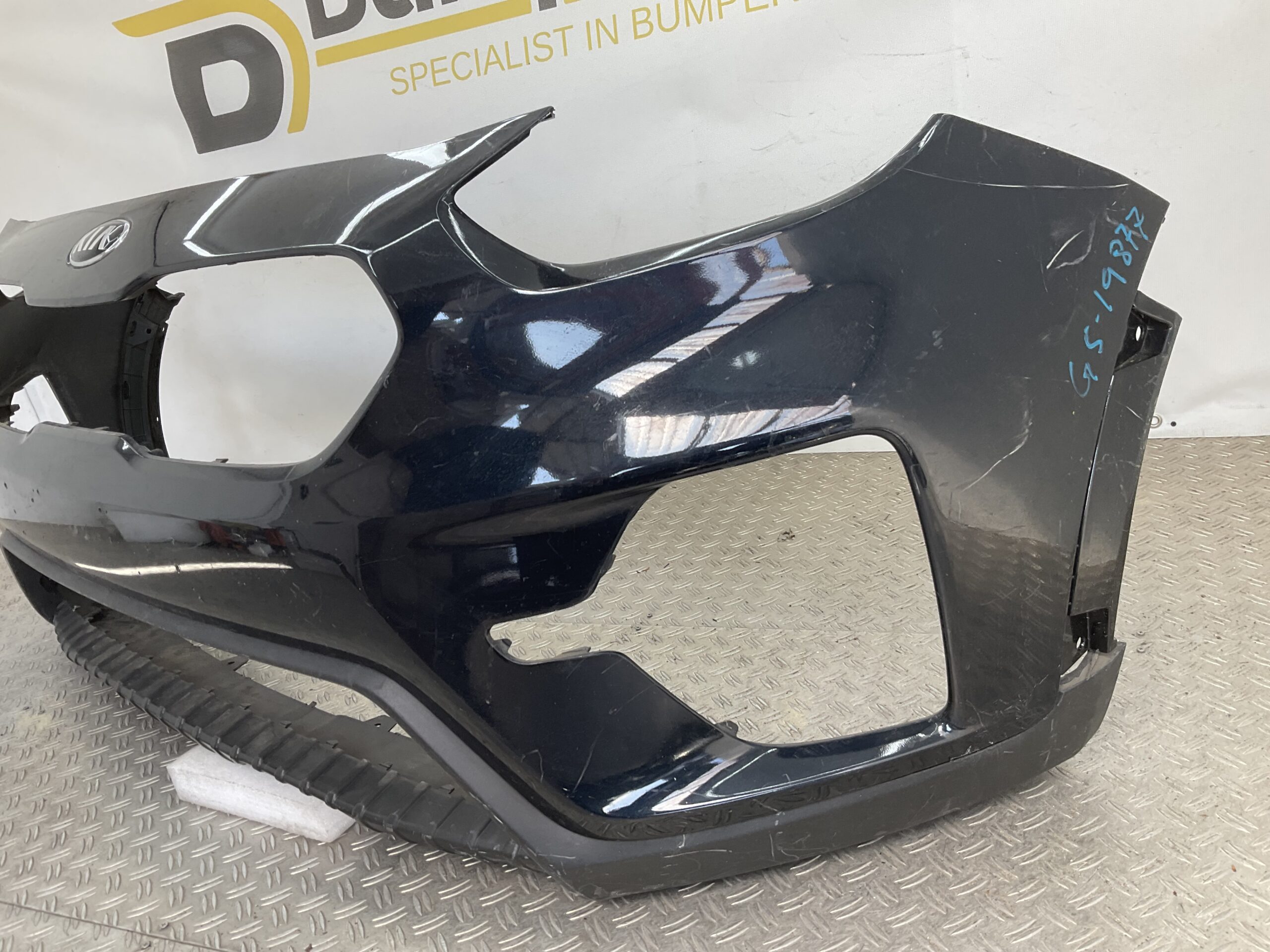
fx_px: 1064
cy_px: 476
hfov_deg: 61.7
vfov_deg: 48.2
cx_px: 635
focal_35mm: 29
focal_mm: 3
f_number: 1.8
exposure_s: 1/100
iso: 16
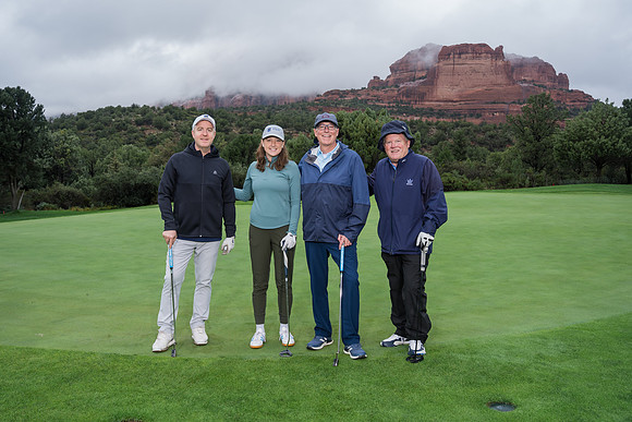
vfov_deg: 47.0
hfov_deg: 66.2
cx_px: 307
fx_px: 484
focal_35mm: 28
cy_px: 194
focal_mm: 25.1
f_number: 4.5
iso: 320
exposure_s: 1/400
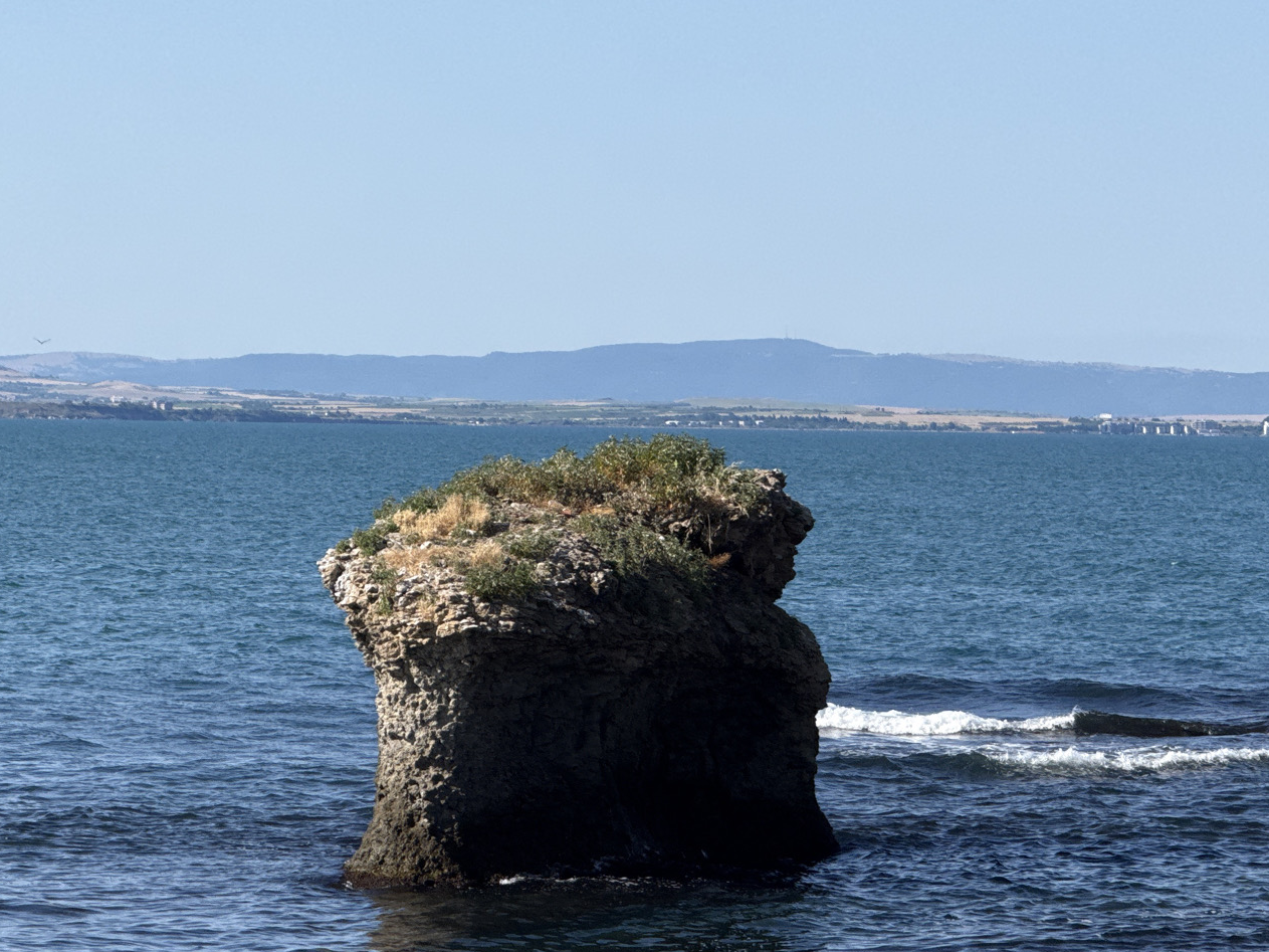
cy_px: 521
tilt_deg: -1.1
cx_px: 590
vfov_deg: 7.8
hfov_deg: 10.4
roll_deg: -1.0
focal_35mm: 190
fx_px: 6965
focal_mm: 15.66
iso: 50
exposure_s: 1/1451
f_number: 2.8
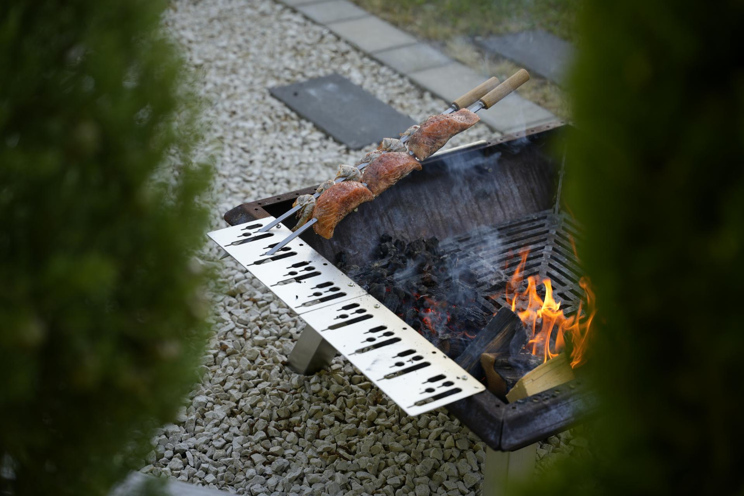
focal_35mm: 70
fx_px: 1447
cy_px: 248
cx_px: 372
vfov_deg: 19.5
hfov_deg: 28.8
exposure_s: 1/250
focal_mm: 70
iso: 100
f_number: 3.2
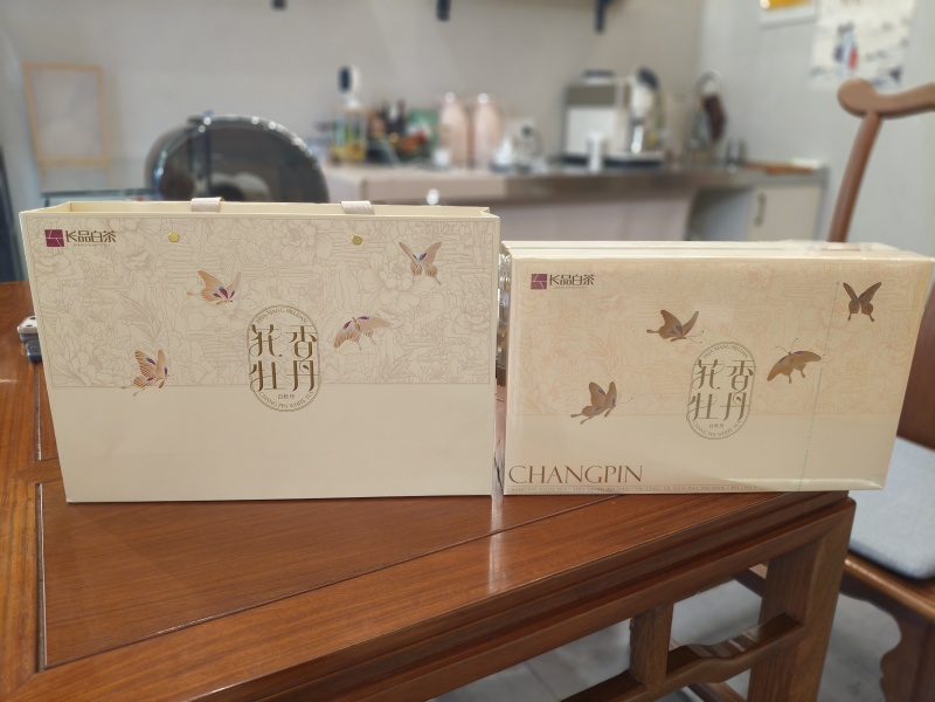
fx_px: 702
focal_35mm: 26
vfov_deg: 53.1
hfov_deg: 67.3
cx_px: 468
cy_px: 351
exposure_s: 1/60
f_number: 2.8
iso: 640
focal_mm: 4.84
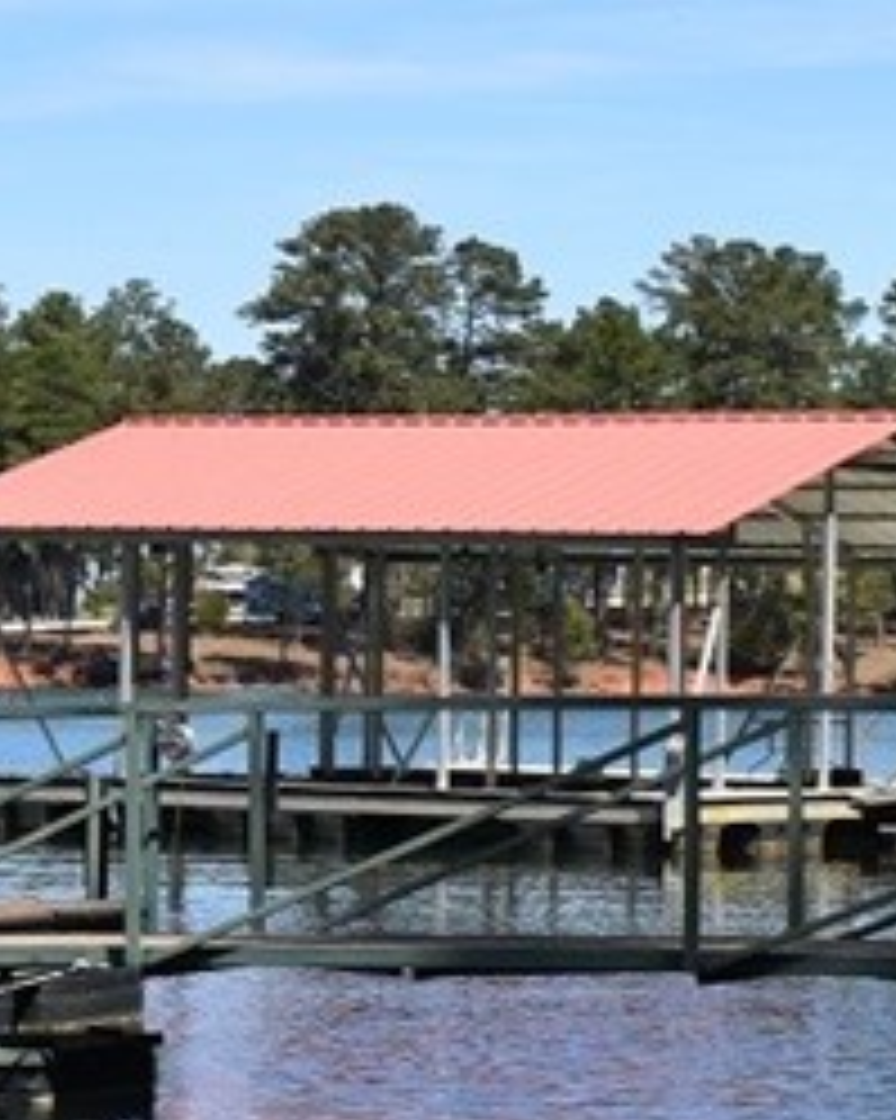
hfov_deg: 8.5
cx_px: -446
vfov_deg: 10.8
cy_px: 542
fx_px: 5905
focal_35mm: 178
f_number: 8
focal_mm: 29
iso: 100
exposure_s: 1/250
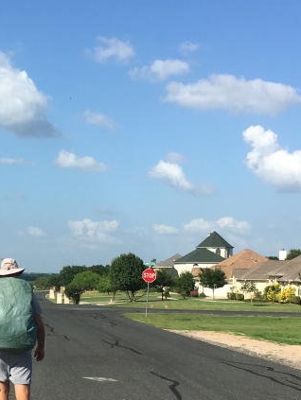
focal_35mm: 73
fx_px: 845
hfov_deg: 19.4
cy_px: 286
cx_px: -21
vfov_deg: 26.4
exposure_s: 1/1832
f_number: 2.2
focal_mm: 4.15
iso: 25
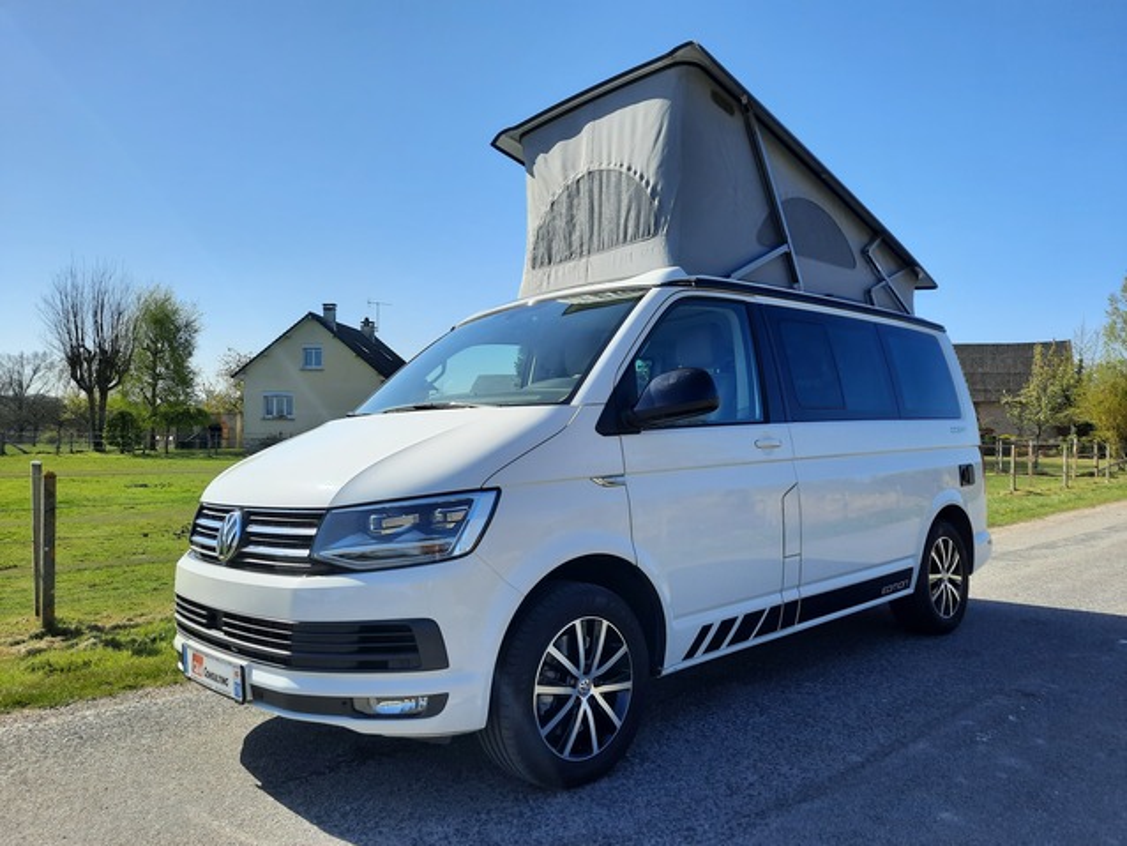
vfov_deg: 54.9
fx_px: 814
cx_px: 564
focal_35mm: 25
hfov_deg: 69.4
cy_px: 423
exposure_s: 1/1058
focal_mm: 4.6
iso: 32
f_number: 2
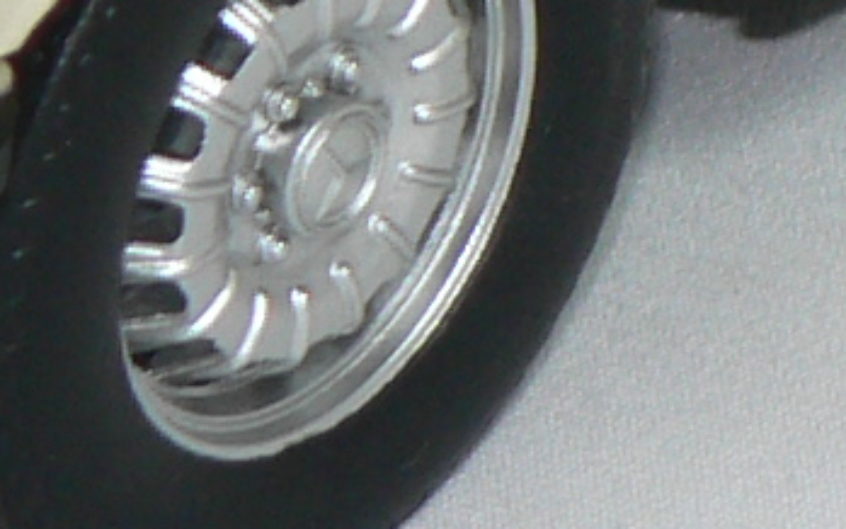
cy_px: -1143
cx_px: 558
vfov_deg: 2.0
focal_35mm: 638
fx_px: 14708
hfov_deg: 3.3
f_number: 3.2
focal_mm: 13.7
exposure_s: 1/60
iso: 80
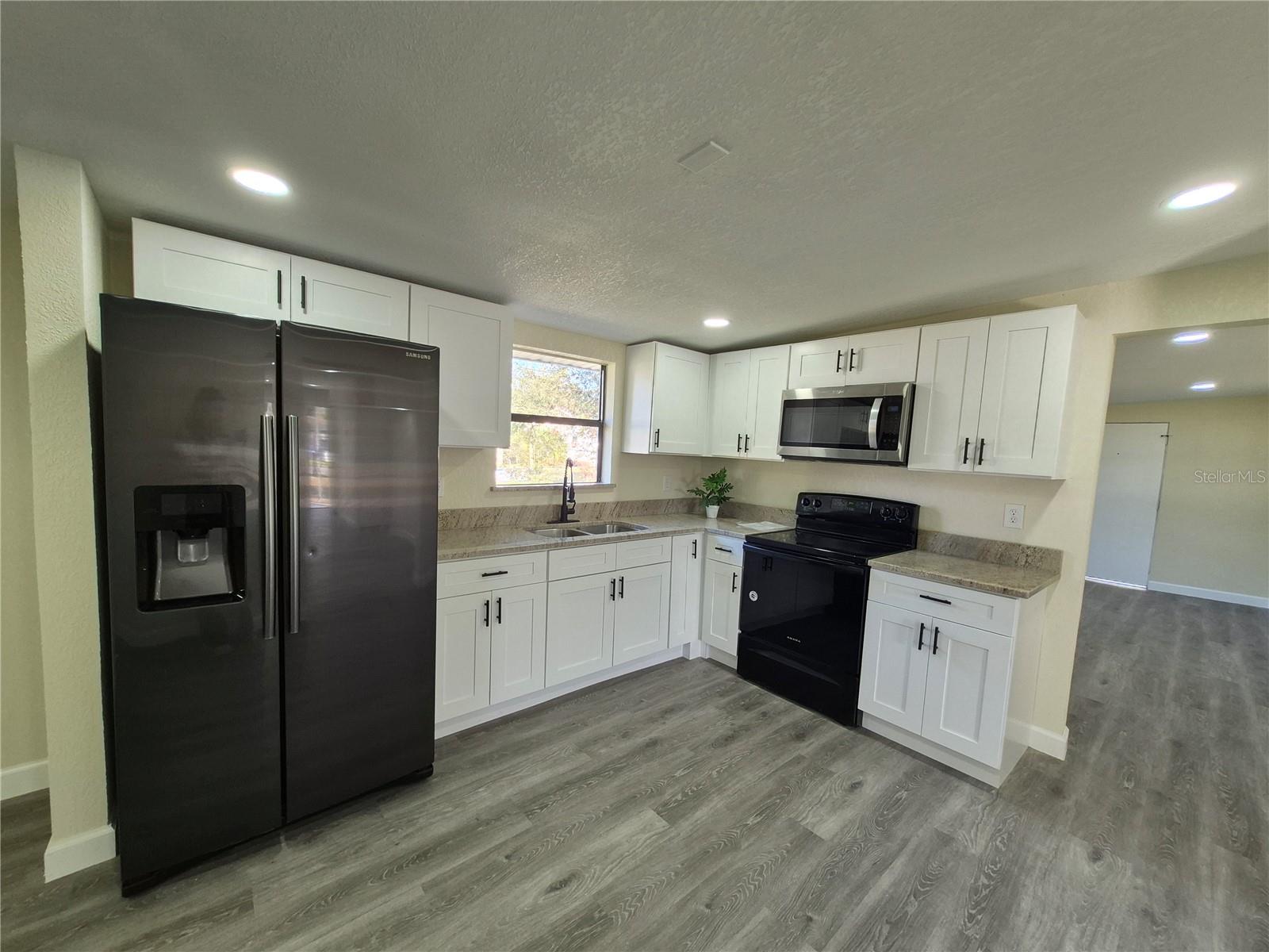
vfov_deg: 89.9
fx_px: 477
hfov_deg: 106.2
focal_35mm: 13
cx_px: 634
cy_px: 476
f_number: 2.2
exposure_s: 1/60
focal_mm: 1.74
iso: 100
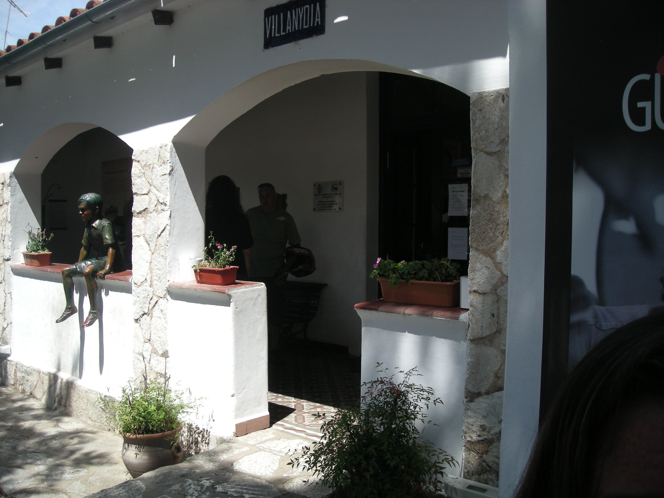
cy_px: 249
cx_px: 332
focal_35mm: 35
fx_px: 671
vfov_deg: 40.7
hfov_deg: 52.6
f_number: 5.7
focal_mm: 5.7
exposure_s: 1/180
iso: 50
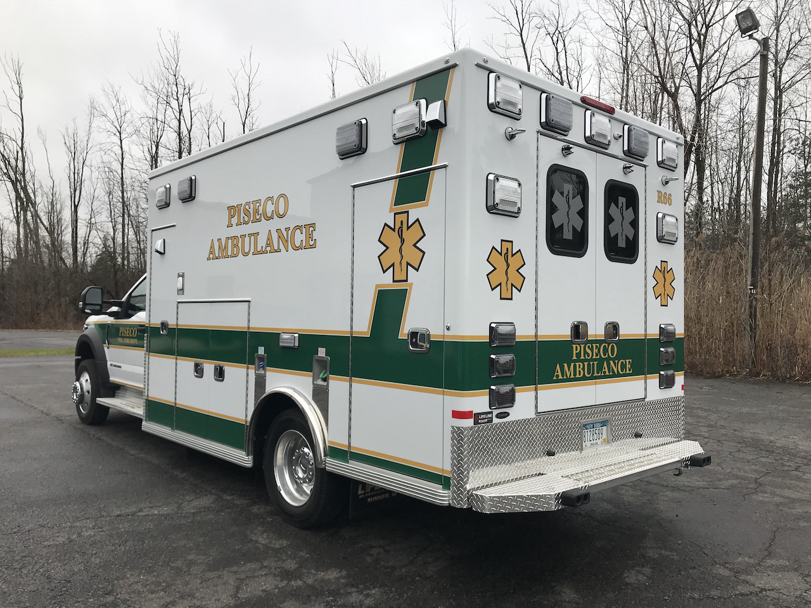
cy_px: 304
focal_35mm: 28
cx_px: 406
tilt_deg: -0.8
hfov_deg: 63.4
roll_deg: -0.5
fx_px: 656
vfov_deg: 49.7
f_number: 1.8
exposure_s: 1/431
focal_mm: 3.99
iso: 20
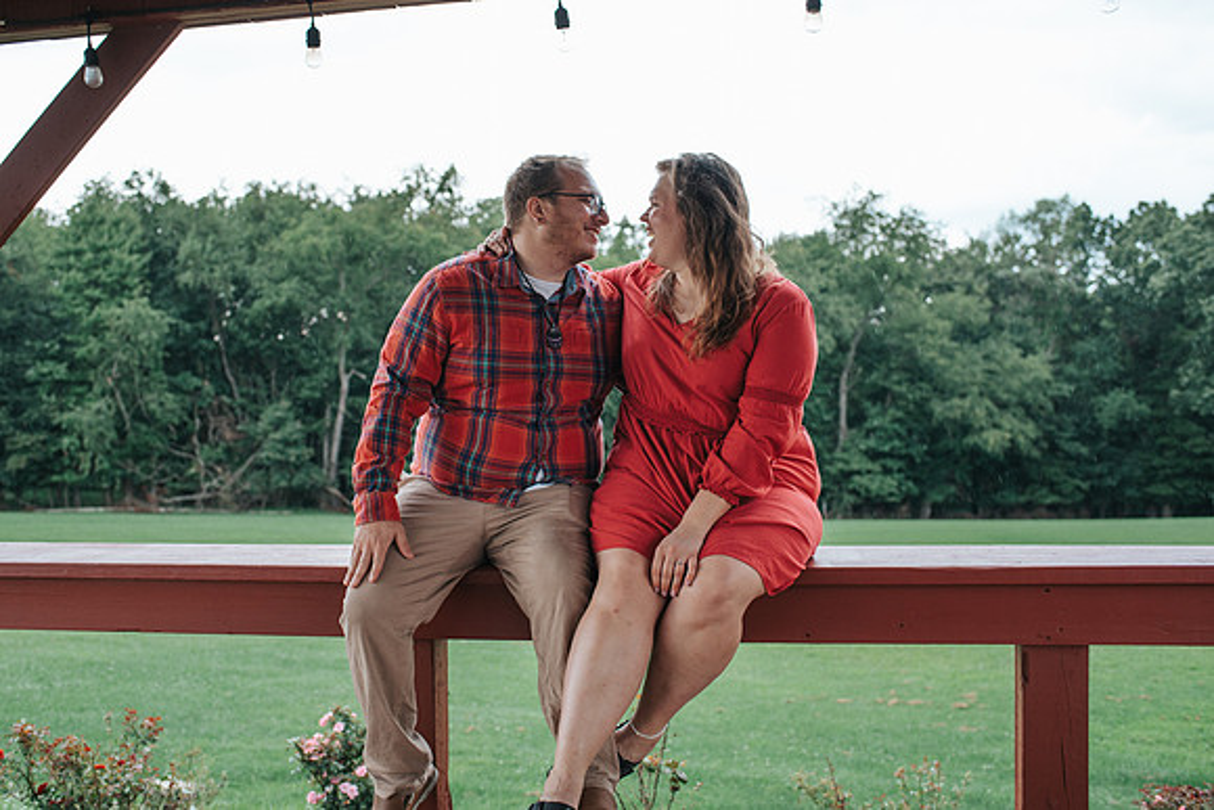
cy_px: 363
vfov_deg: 34.5
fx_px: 1303
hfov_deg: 49.9
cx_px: 564
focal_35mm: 39
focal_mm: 35
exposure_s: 1/250
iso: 250
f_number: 2.8
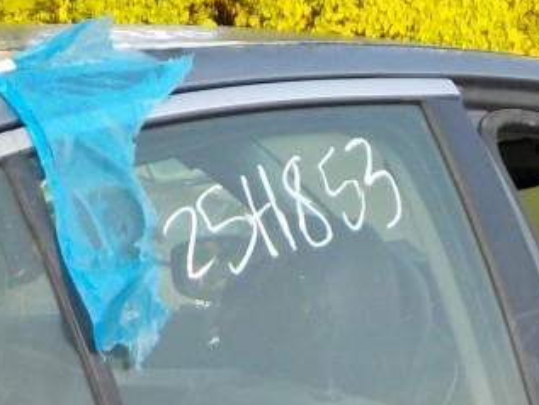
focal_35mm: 121
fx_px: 1885
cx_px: 236
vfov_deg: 11.2
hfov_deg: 16.3
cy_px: 786
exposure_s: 1/125
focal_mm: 4.1
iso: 125
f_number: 3.3
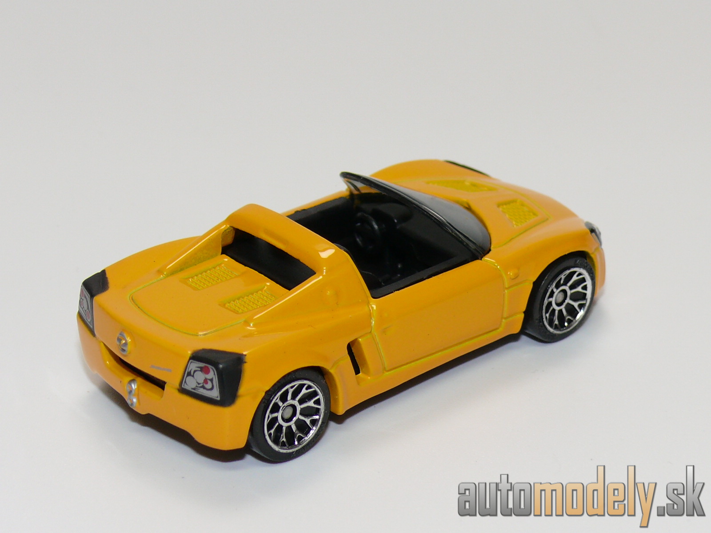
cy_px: 266
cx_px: 356
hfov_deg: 17.6
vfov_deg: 13.2
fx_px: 2300
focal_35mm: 112
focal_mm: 14.1
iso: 100
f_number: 4
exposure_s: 1/30
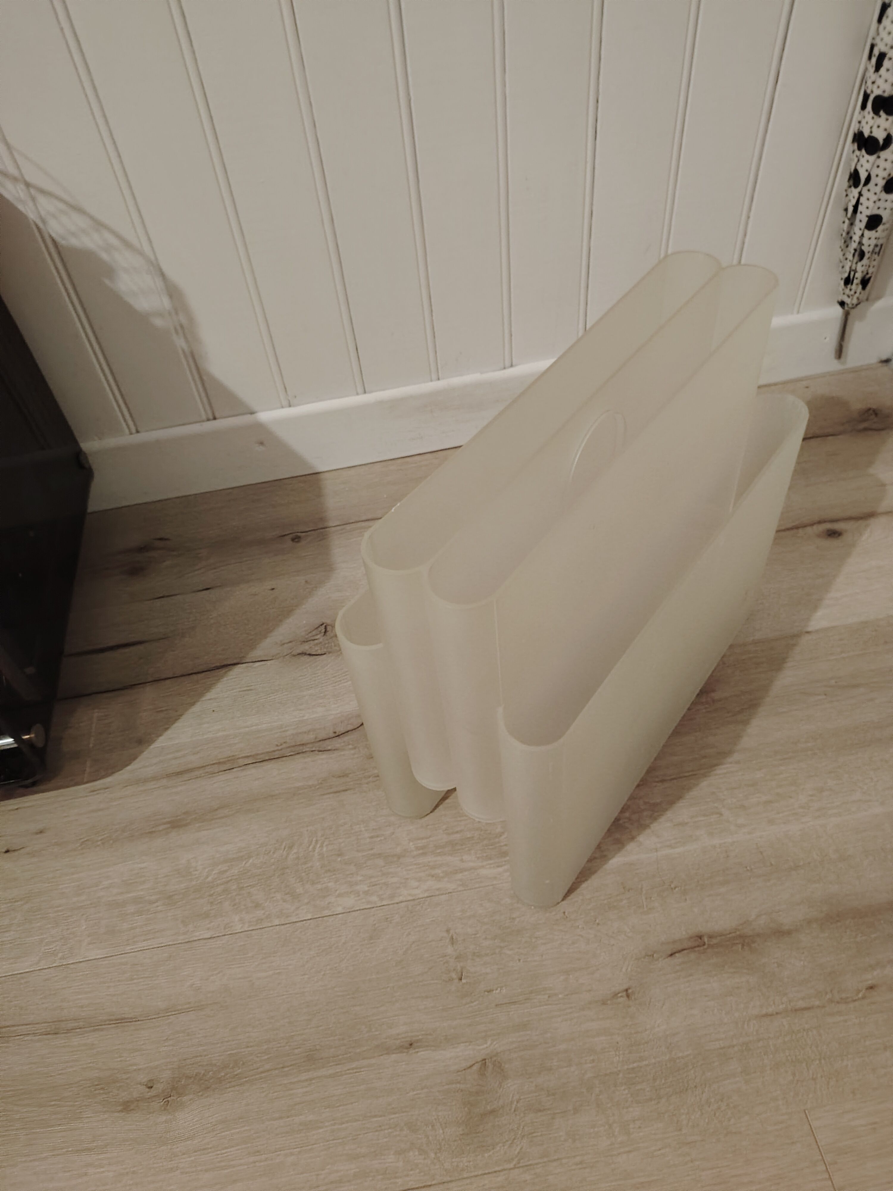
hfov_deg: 56.8
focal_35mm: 24
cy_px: 596
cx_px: 446
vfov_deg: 71.6
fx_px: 826
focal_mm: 5.25
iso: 4913
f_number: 1.75
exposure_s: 1/20
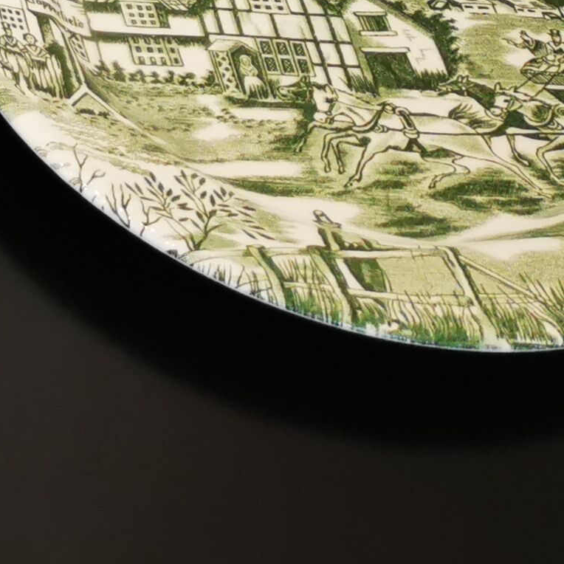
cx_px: -505
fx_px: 2101
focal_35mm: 114
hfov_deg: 13.5
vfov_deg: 13.8
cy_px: -410
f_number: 1.8
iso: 200
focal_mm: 5.58
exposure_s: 1/100
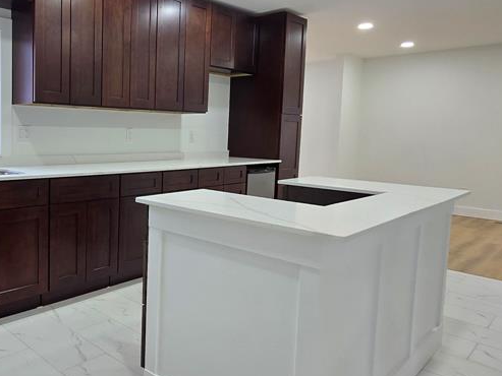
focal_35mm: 27
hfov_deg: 59.5
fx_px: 392
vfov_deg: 51.3
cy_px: 171
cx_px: 92
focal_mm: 2.2
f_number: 2.2
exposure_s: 1/60
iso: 100
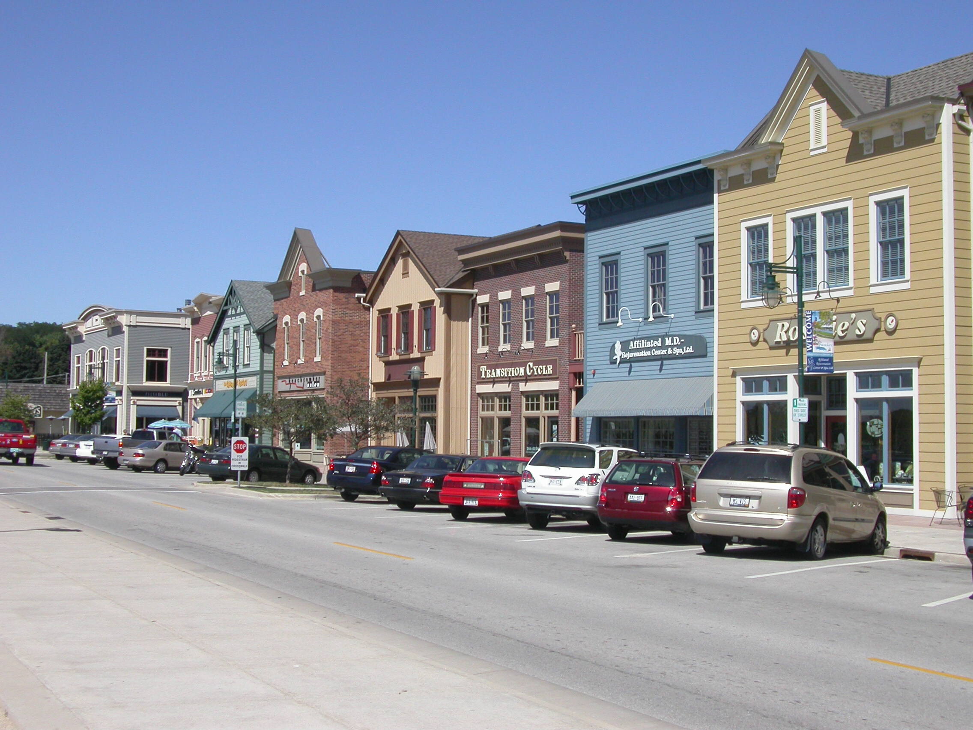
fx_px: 2108
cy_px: 365
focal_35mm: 75
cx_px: 486
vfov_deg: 19.6
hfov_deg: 26.0
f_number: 7.7
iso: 100
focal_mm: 15.5
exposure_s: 1/468
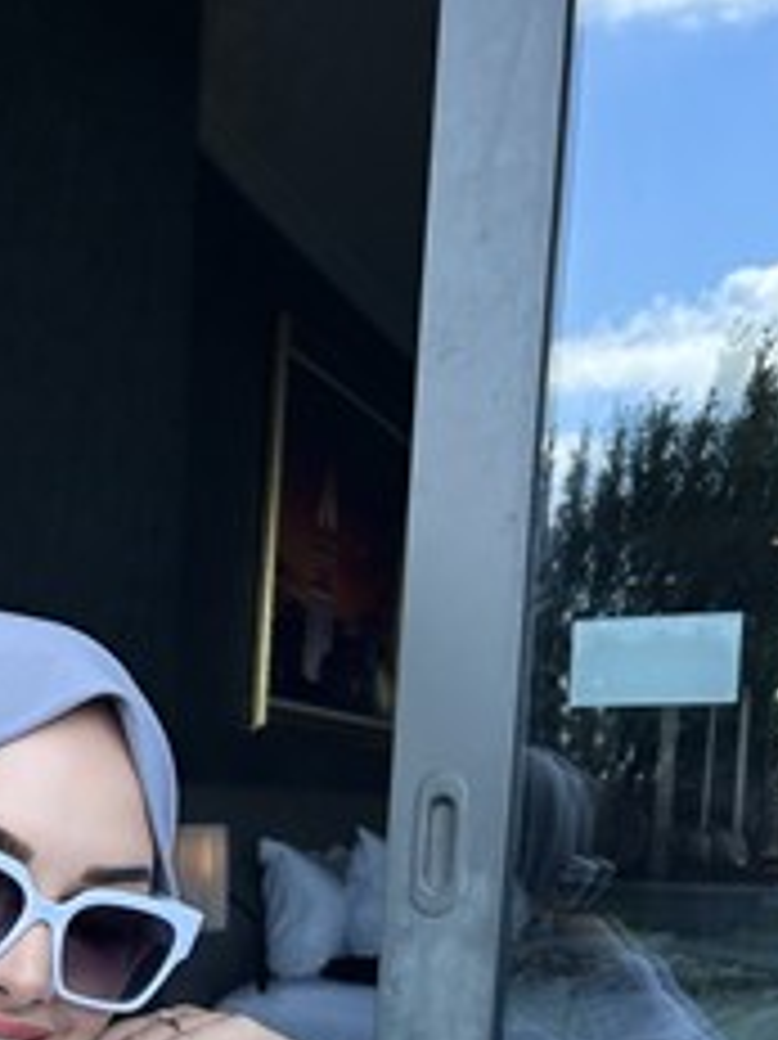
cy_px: 1114
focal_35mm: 60
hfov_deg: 23.1
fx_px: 1800
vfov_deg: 29.4
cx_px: -58
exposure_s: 1/1377
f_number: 1.5
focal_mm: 5.7
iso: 50
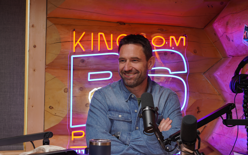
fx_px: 520
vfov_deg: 16.9
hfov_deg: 26.8
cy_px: 74
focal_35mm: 77
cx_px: 124
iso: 100
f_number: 4.5
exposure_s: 1/50
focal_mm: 50
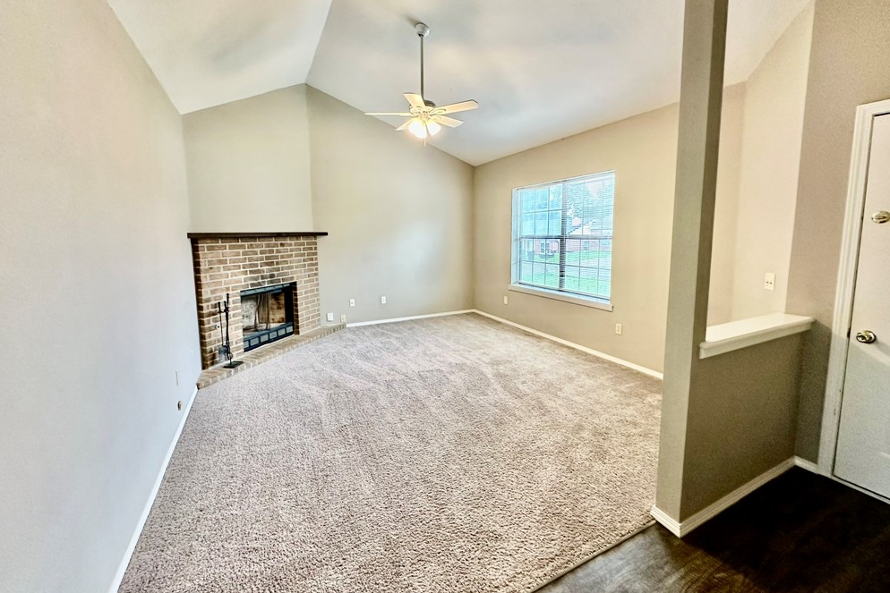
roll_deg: +0.3
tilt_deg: -6.8
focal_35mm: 15
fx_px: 371
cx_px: 441
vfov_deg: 77.2
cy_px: 272
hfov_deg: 100.4
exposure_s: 1/60
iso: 250
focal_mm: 2.22
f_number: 2.2
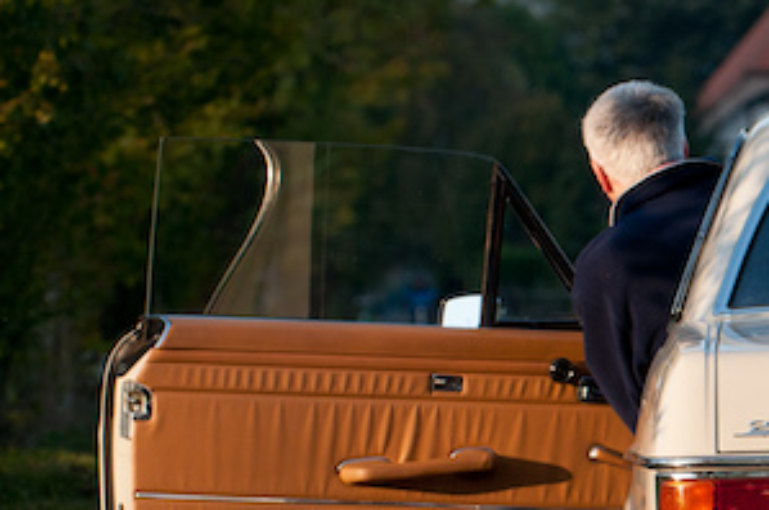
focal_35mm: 522
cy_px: 413
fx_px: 11127
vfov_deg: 2.6
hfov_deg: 3.9
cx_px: 939
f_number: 5
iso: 200
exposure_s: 1/500
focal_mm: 130
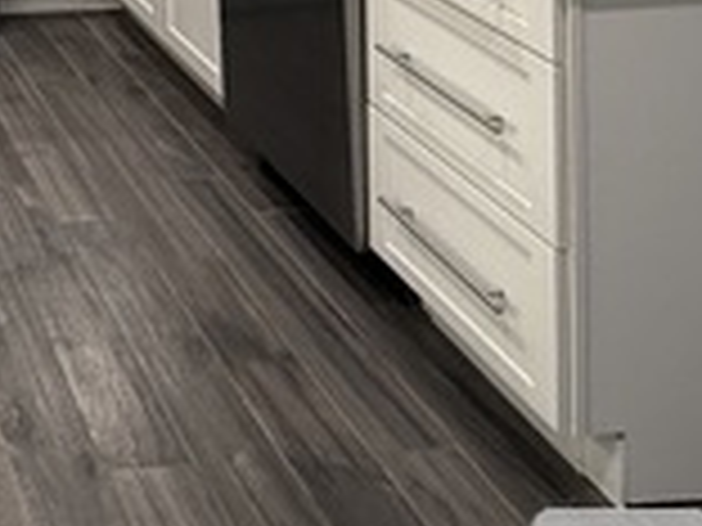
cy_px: -436
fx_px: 1217
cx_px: -241
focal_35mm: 60
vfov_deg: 18.6
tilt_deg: -0.9
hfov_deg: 26.6
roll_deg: +0.8
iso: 320
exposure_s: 1/120
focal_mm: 2.22
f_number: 2.2
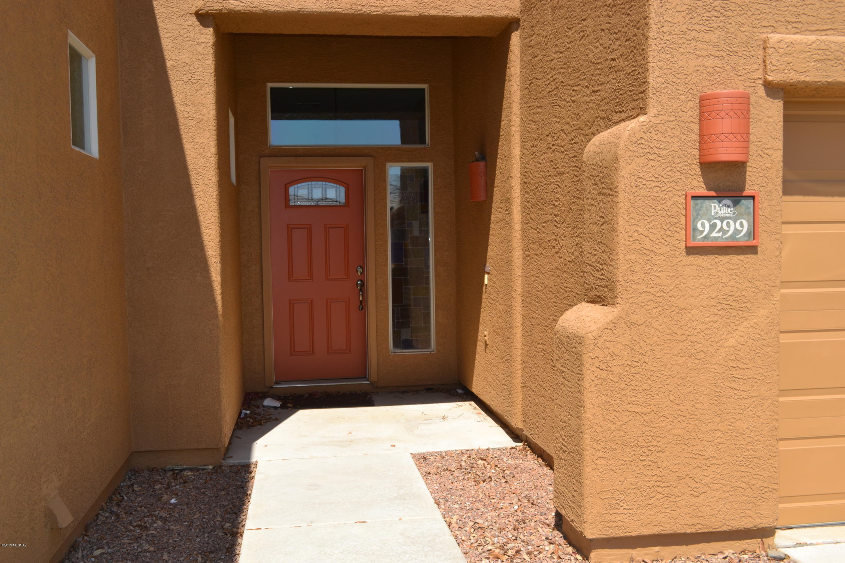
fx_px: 775
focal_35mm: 33
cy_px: 282
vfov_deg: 40.0
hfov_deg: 57.2
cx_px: 422
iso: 100
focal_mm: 22
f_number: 9
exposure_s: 1/200
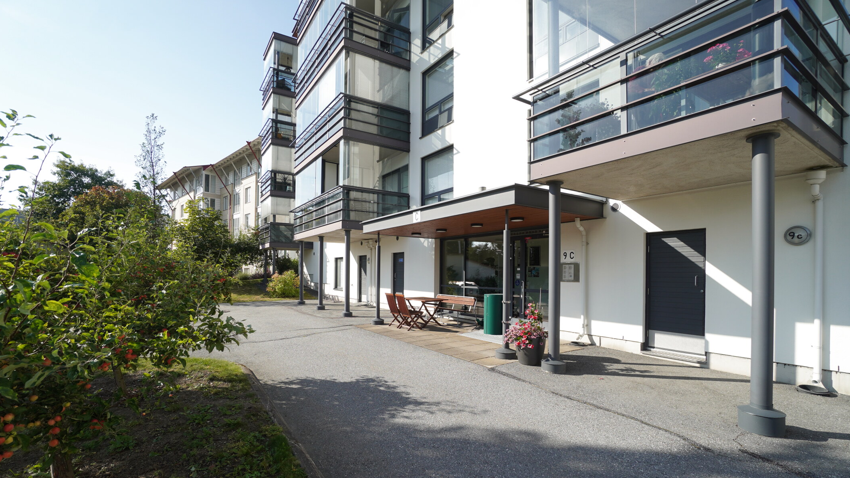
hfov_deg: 99.4
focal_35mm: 16
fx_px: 361
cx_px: 422
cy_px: 279
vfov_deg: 66.6
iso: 100
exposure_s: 1/320
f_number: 5.6
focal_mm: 10
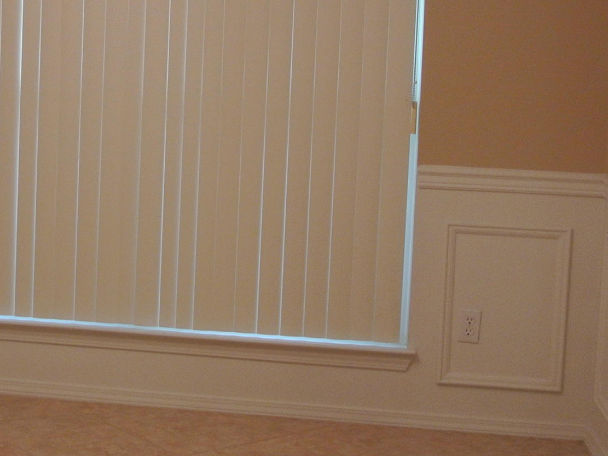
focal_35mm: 78
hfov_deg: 23.8
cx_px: -17
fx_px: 1370
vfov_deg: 18.7
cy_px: 99
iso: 360
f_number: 3.5
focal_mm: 11.4
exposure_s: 1/60
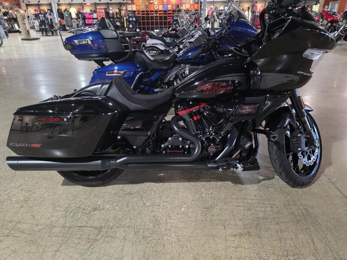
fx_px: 231
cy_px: 130
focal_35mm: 23
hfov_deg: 73.9
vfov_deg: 58.9
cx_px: 174
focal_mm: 6.3
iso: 800
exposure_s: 1/120
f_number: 1.7
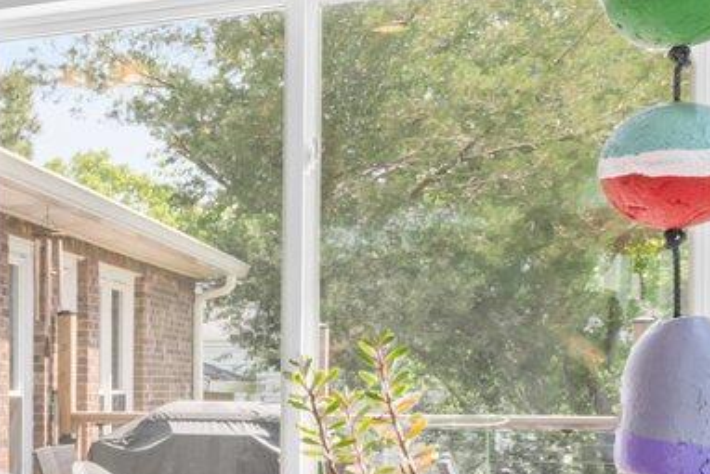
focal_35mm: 75
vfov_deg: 18.0
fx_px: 1480
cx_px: -643
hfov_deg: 19.0
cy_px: 375
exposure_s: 1/3
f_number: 9
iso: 100
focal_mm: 14
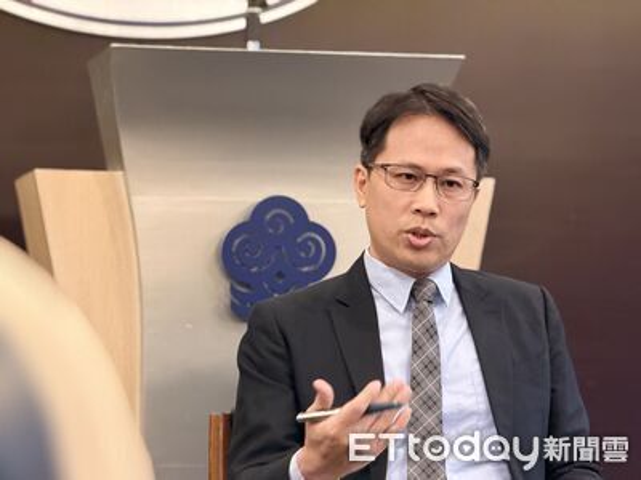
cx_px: 320
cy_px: 240
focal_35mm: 100
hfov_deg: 19.6
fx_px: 1852
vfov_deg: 14.8
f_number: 2.8
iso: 640
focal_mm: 16.89
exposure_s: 1/40
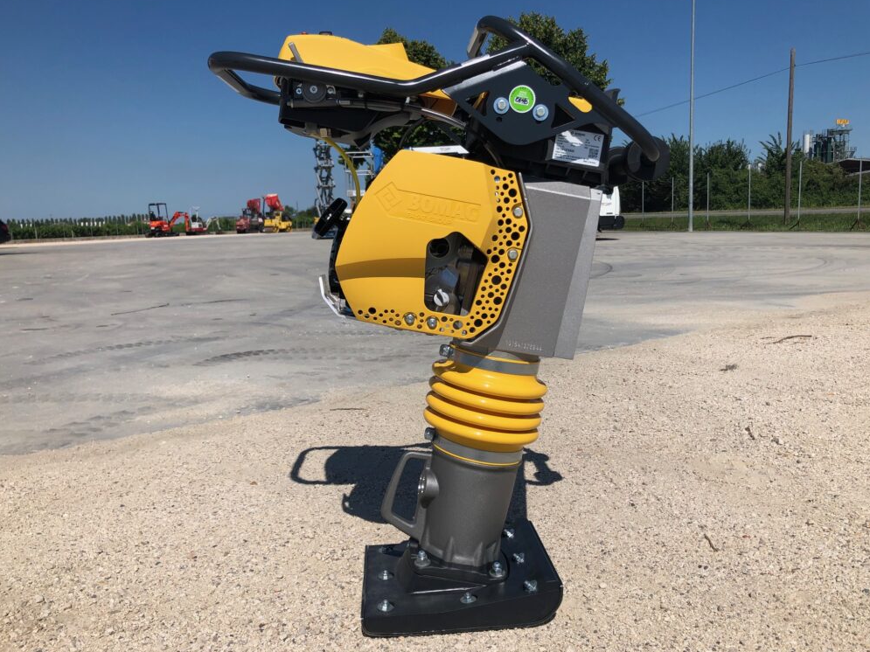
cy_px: 325
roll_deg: +1.7
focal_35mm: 29
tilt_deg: -9.0
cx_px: 435
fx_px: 729
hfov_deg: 61.7
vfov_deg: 48.2
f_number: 1.8
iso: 20
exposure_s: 1/4367
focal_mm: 3.99
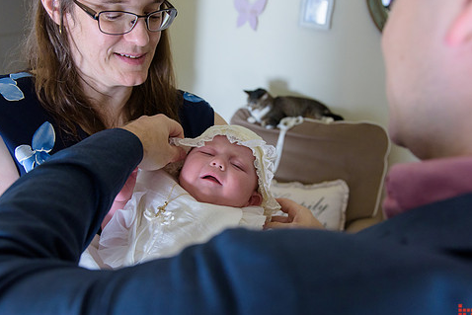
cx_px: 242
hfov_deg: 55.8
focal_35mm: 34
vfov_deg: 38.9
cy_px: 164
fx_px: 446
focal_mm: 28
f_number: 3.2
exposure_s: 1/125
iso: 1600
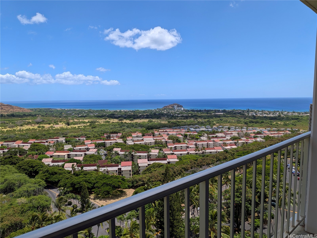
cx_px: 158
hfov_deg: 71.6
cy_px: 119
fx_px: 220
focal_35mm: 24
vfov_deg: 56.8
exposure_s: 1/12821
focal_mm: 4.53
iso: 27
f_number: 1.7
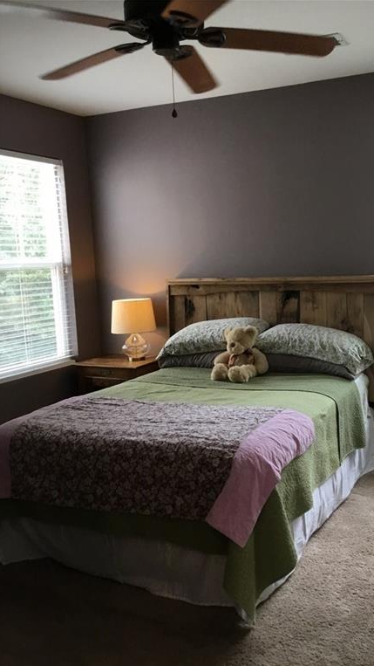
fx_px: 600
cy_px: 334
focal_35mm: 34
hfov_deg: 34.3
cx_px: 248
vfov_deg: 58.0
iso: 40
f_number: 2.4
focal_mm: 3.3
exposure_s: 1/30
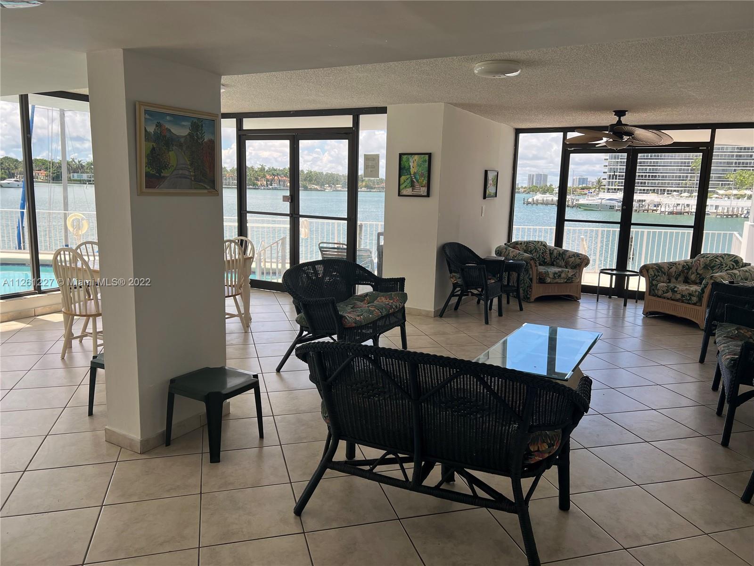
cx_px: 377
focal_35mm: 26
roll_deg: -2.3
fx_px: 566
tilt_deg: -9.1
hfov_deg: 67.3
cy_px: 283
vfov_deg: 53.1
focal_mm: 5.7
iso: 50
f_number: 1.5
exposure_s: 1/846
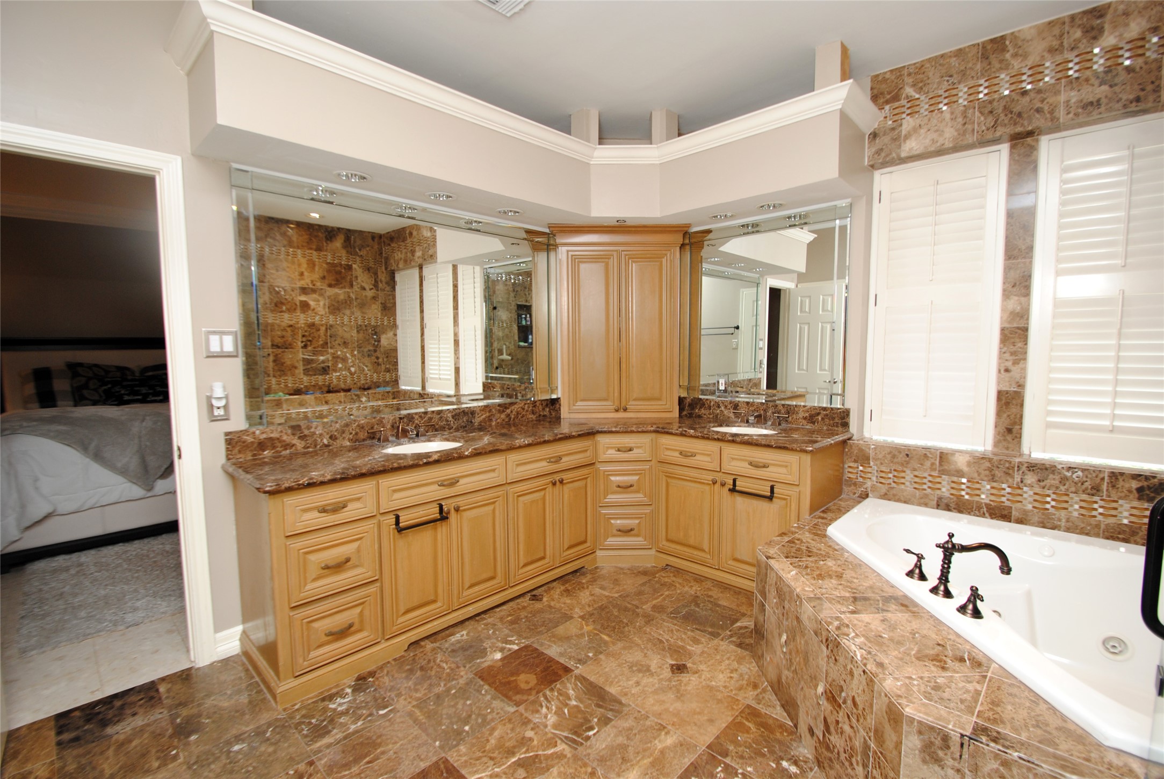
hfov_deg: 100.3
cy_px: 390
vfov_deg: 77.5
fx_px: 486
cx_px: 582
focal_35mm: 15
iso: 200
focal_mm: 10
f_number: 4
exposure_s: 1/60
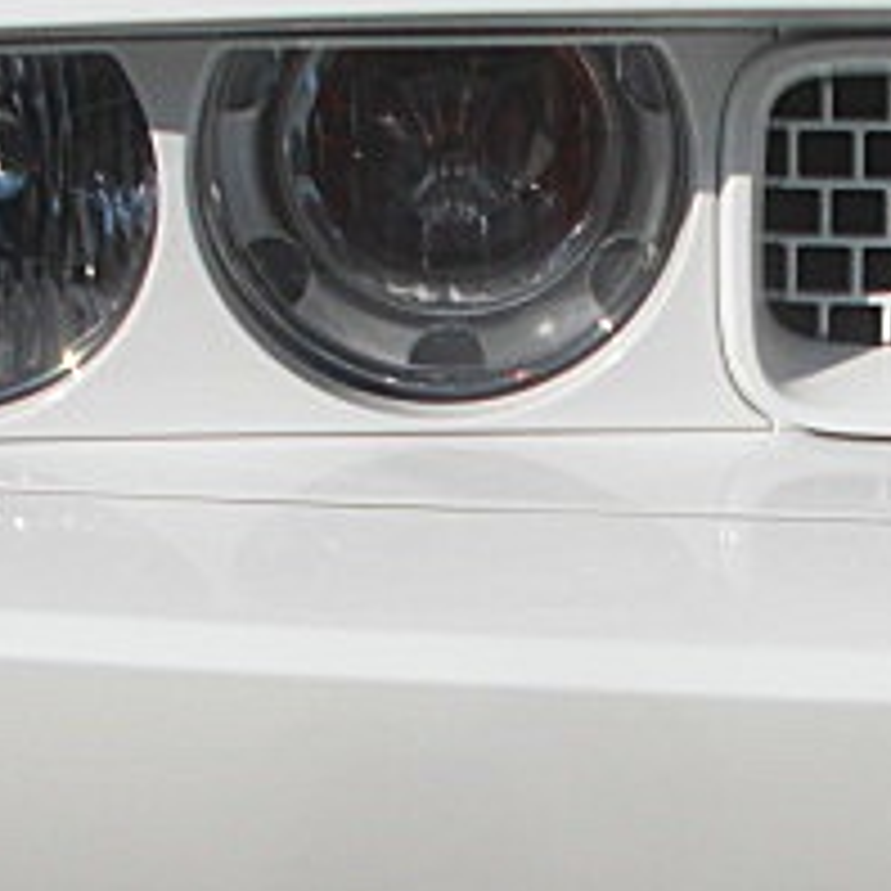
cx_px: 706
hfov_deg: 16.8
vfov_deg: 16.8
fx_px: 2999
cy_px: 639
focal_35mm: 103
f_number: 7.9
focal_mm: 6.3
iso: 50
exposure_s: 1/250
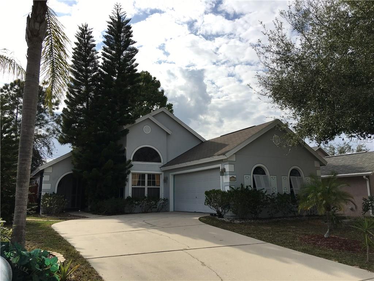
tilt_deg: +12.0
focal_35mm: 29
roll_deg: +0.2
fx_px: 313
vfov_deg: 48.2
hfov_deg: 61.7
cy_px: 140
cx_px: 187
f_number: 2.2
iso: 25
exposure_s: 1/1832
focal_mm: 4.15
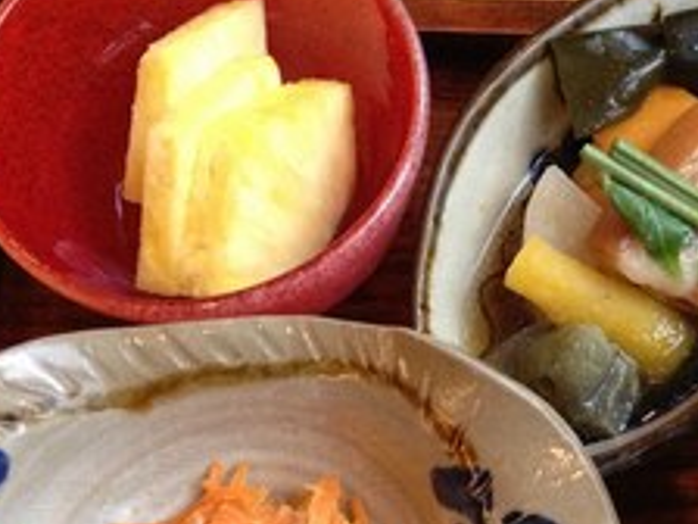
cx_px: 810
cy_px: 594
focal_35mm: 86
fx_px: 1734
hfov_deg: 21.3
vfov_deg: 16.6
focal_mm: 4.28
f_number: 2.4
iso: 320
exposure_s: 1/20
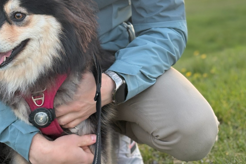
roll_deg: +3.0
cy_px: -25
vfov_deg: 13.6
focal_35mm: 98
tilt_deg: -7.9
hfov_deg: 20.8
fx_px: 670
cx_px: 98
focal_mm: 5.96
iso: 50
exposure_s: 1/66
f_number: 1.6
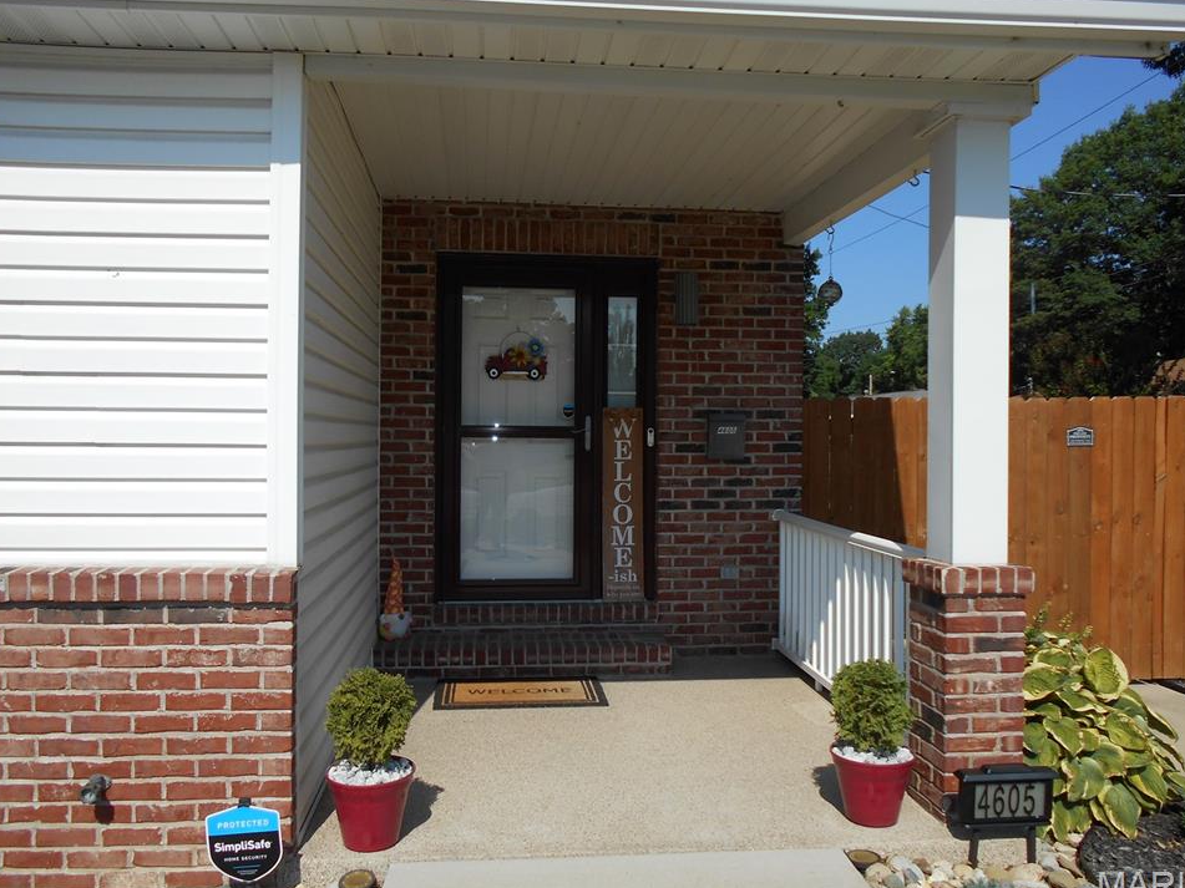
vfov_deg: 49.7
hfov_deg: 63.4
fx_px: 958
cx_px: 584
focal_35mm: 28
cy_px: 433
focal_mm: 4.6
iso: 80
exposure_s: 1/1250
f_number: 3.2
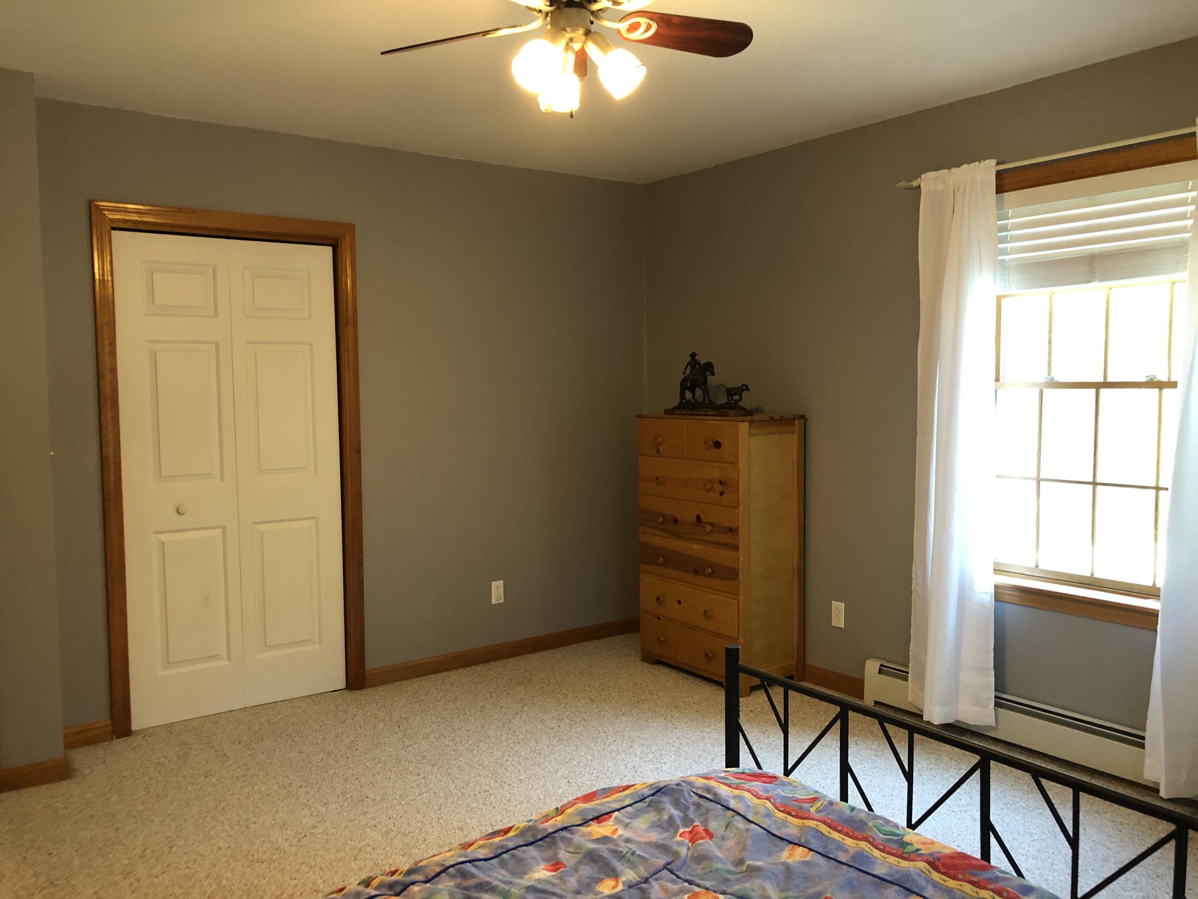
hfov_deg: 63.4
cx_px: 599
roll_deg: +0.5
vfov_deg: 49.7
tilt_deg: -4.2
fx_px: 969
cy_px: 450
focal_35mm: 28
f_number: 1.8
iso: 100
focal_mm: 3.99
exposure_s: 1/12
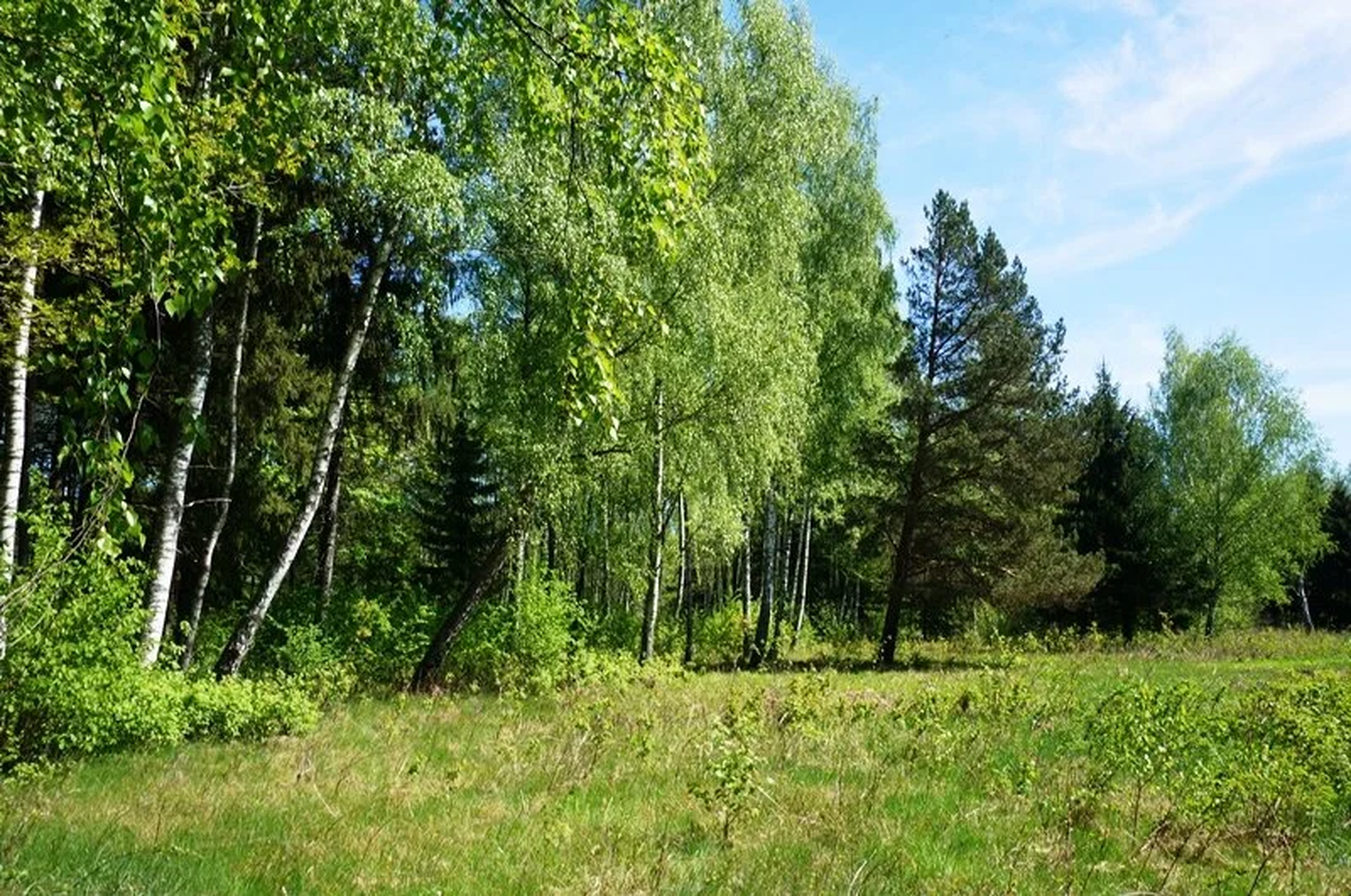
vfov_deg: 43.5
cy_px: 448
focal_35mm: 30
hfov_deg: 62.0
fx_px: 1124
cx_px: 676
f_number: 11
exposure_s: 1/80
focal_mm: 20
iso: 100
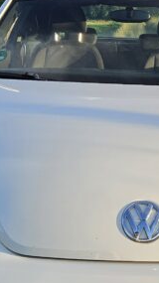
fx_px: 676
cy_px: 97
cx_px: 140
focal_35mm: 90
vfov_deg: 23.6
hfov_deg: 13.3
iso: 25
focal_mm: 5.4
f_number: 1.8
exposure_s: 1/732
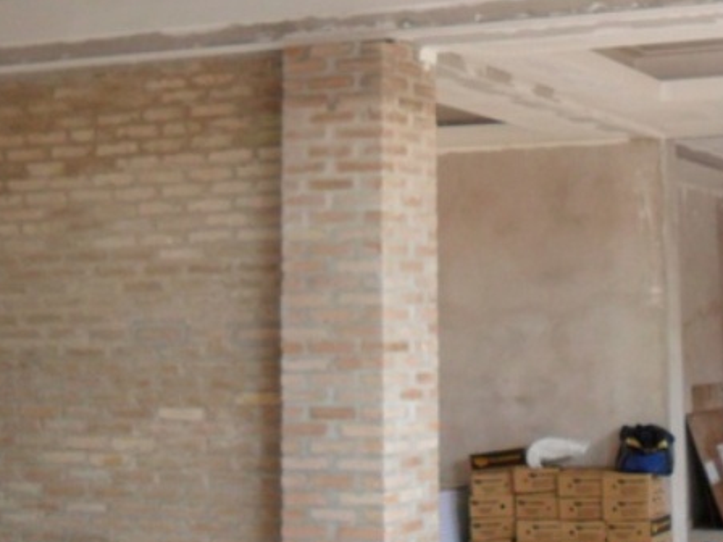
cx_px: 502
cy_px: -53
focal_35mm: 80
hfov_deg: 24.3
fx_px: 1671
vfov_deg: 17.8
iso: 200
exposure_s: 1/45
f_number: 3
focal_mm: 6.3
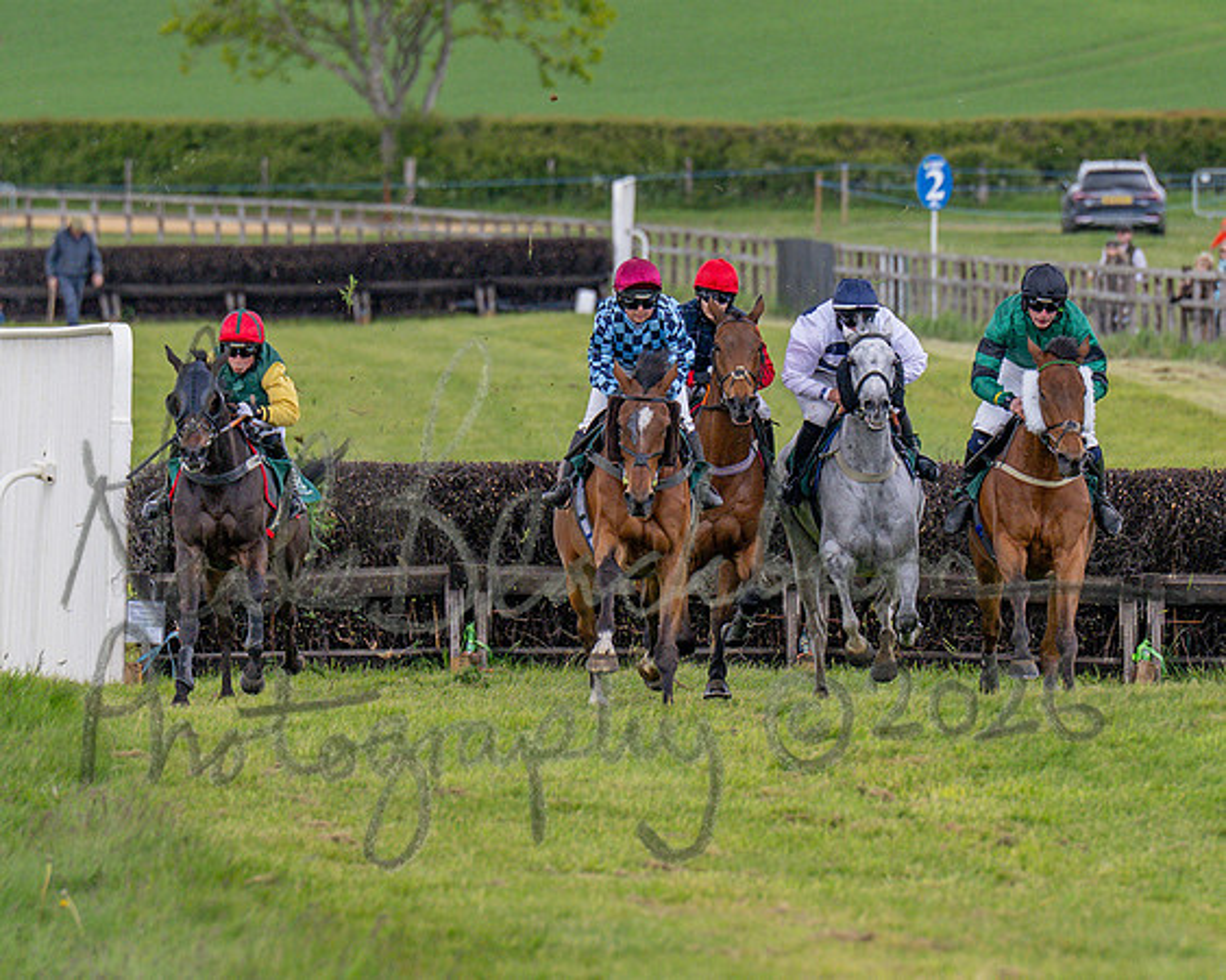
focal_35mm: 573
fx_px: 20796
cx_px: 604
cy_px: 603
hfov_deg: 3.4
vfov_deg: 2.7
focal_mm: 200
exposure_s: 1/1600
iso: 400
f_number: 4
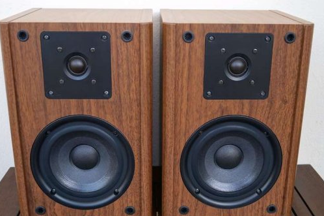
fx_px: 423
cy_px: 128
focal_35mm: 47
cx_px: 168
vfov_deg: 28.5
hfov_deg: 41.9
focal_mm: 26
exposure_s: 1/160
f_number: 4
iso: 200
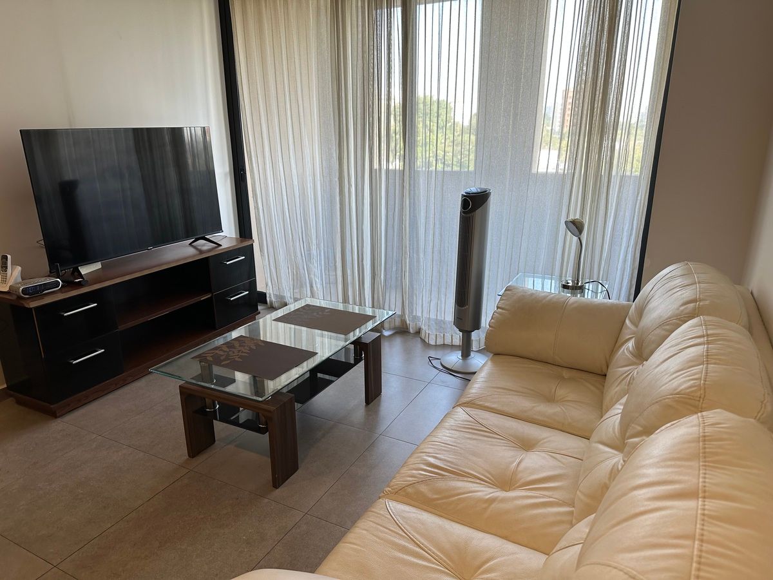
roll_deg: +1.1
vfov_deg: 56.8
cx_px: 386
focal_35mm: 24
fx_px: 536
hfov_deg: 71.6
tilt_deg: -16.7
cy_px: 290
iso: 80
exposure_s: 1/120
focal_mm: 6.86
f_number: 1.78
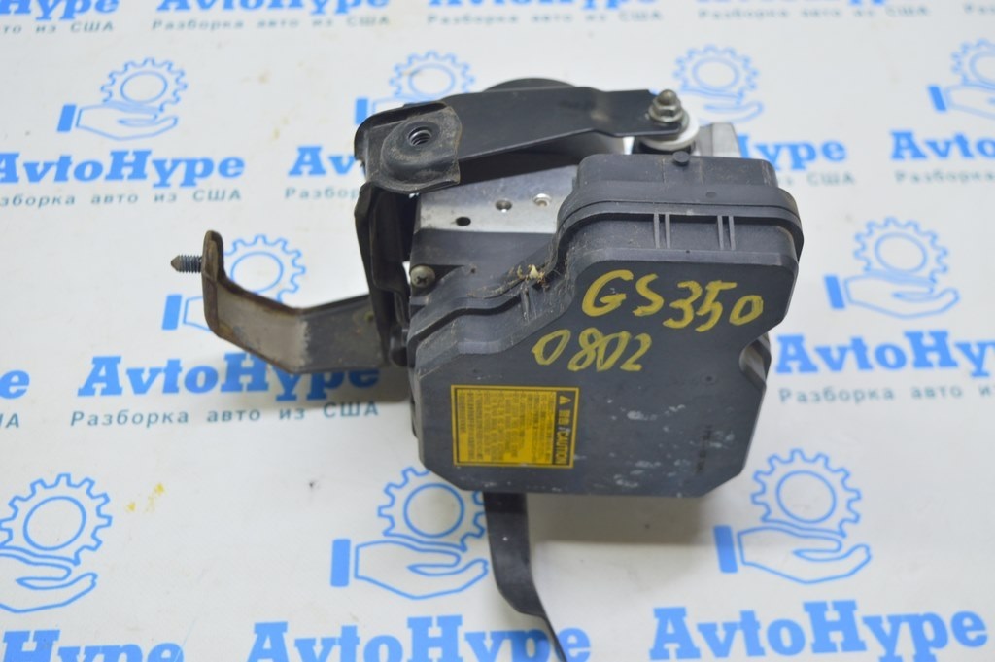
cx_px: 498
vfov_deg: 30.8
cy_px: 331
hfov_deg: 45.0
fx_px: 1201
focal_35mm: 44
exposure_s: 1/20
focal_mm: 29
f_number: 5.6
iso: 400
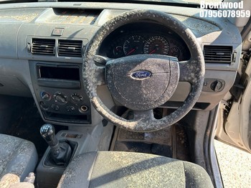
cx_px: 126
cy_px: 94
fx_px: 188
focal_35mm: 26
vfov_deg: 53.0
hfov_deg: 67.3
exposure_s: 1/215
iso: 40
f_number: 1.5
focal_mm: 5.7
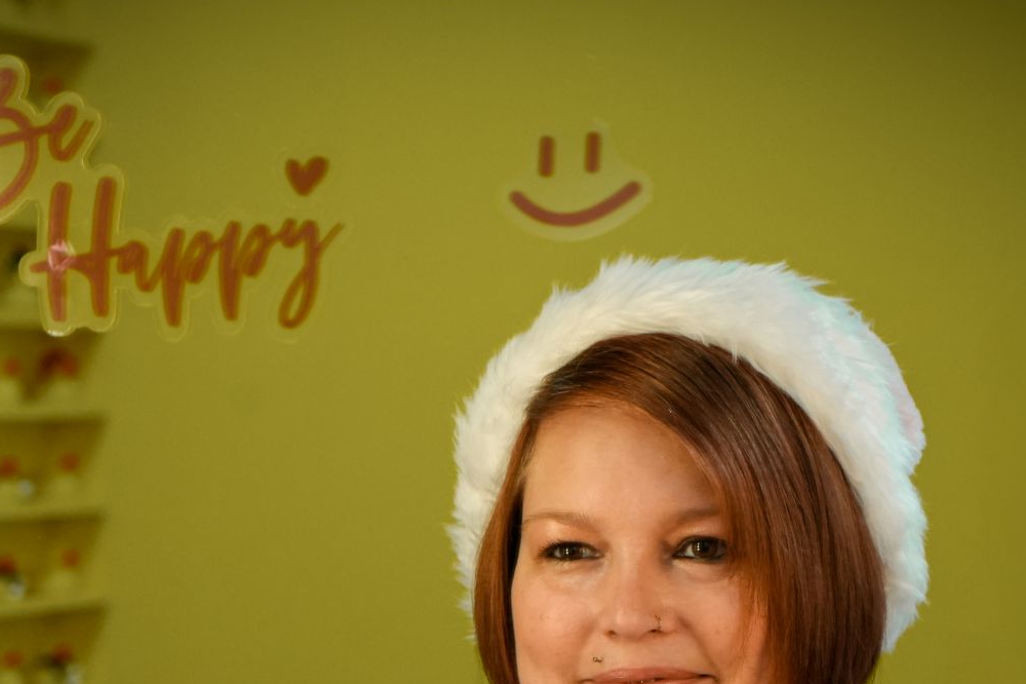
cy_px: 609
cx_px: 424
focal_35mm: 127
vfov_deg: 10.7
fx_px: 3618
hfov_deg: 16.1
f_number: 5.6
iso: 1600
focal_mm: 62
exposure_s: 1/80
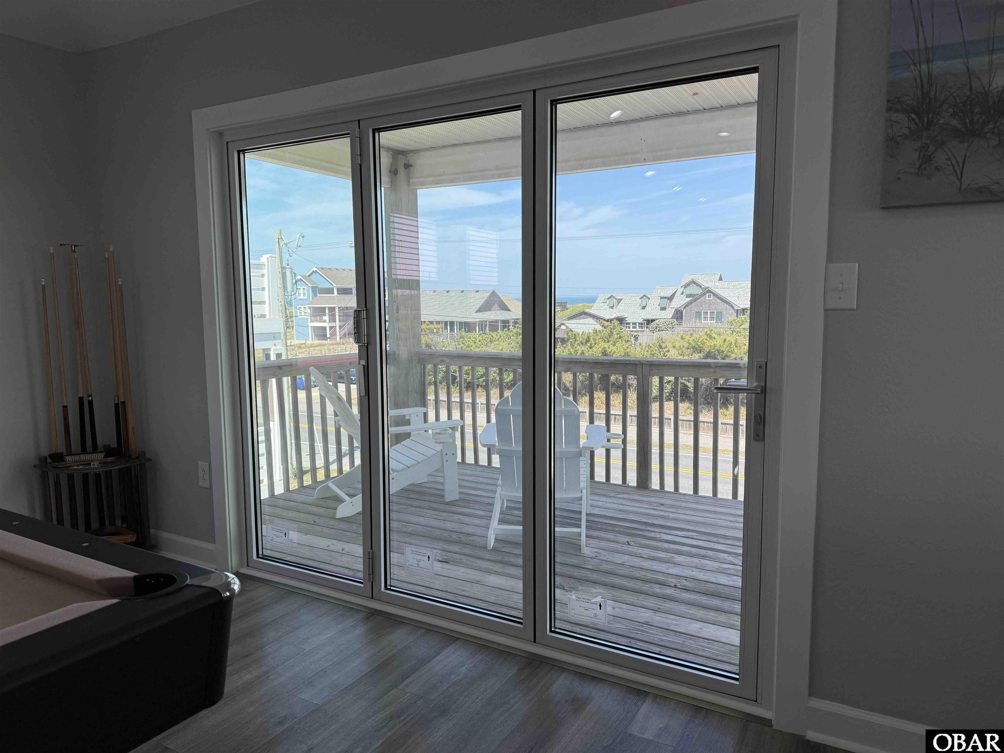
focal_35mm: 24
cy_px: 376
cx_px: 502
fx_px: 696
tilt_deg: -6.2
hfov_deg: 71.6
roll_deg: +0.8
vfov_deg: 56.8
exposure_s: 1/858
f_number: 1.78
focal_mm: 6.76
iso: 80
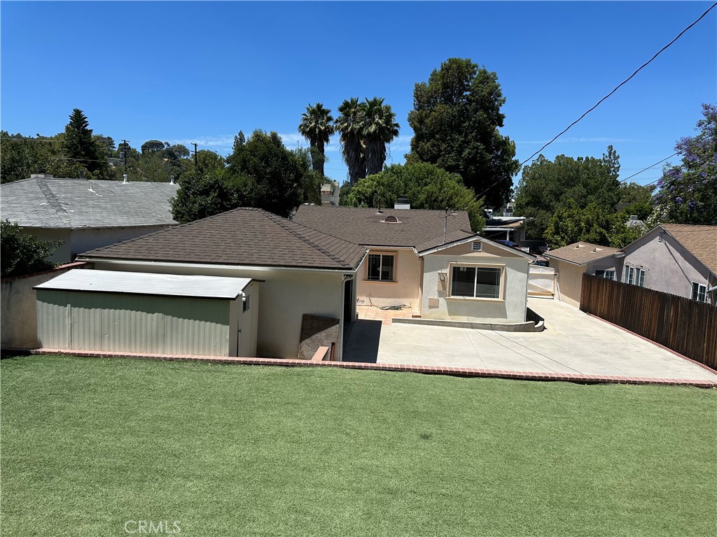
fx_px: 497
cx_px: 358
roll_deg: -1.5
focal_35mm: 24
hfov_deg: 71.6
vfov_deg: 56.8
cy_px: 268
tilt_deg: -4.9
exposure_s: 1/5848
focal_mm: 6.86
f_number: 1.78
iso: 80
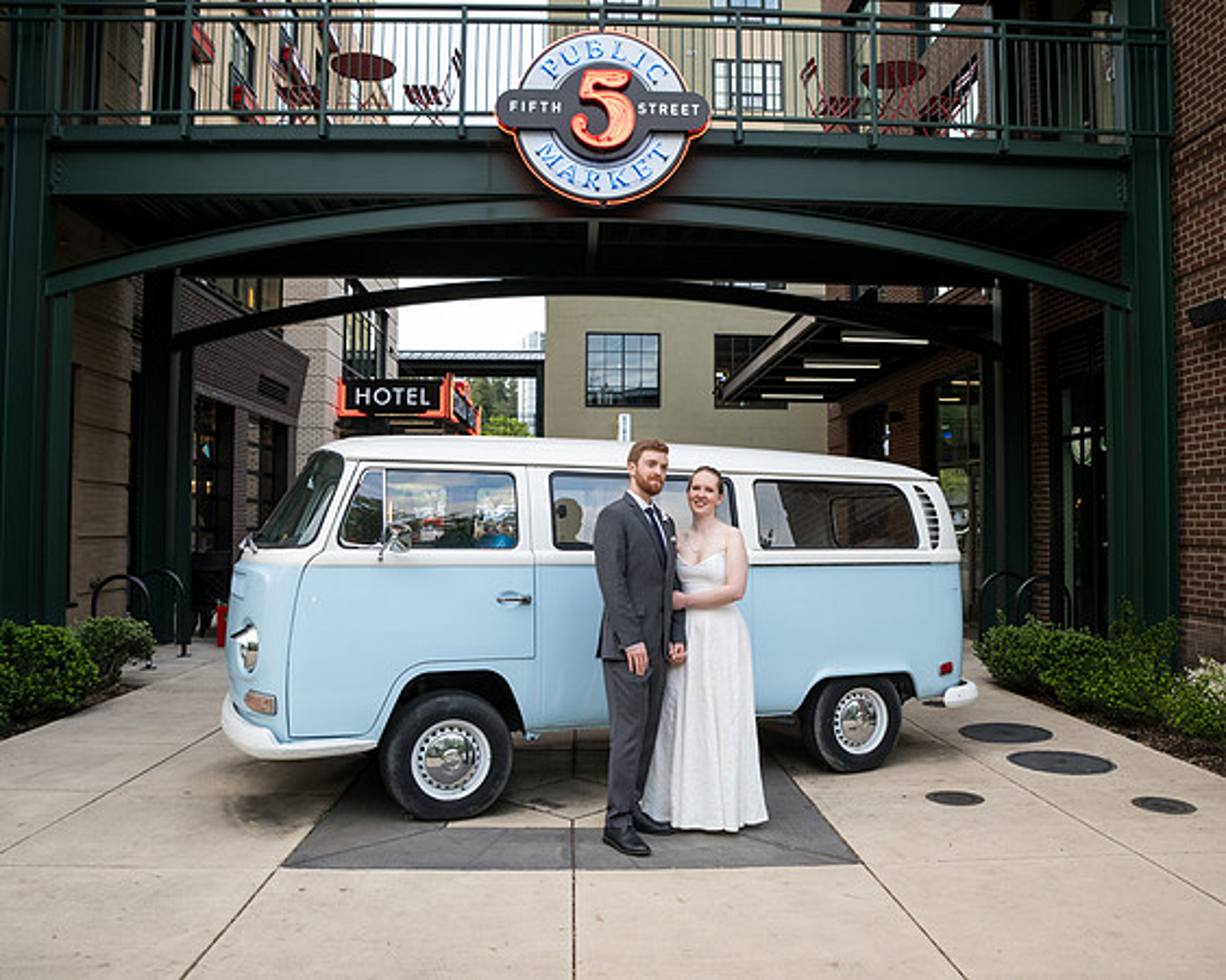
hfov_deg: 64.0
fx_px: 980
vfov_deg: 53.1
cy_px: 490
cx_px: 613
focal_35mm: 27
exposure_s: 1/320
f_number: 4
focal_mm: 24
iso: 1000
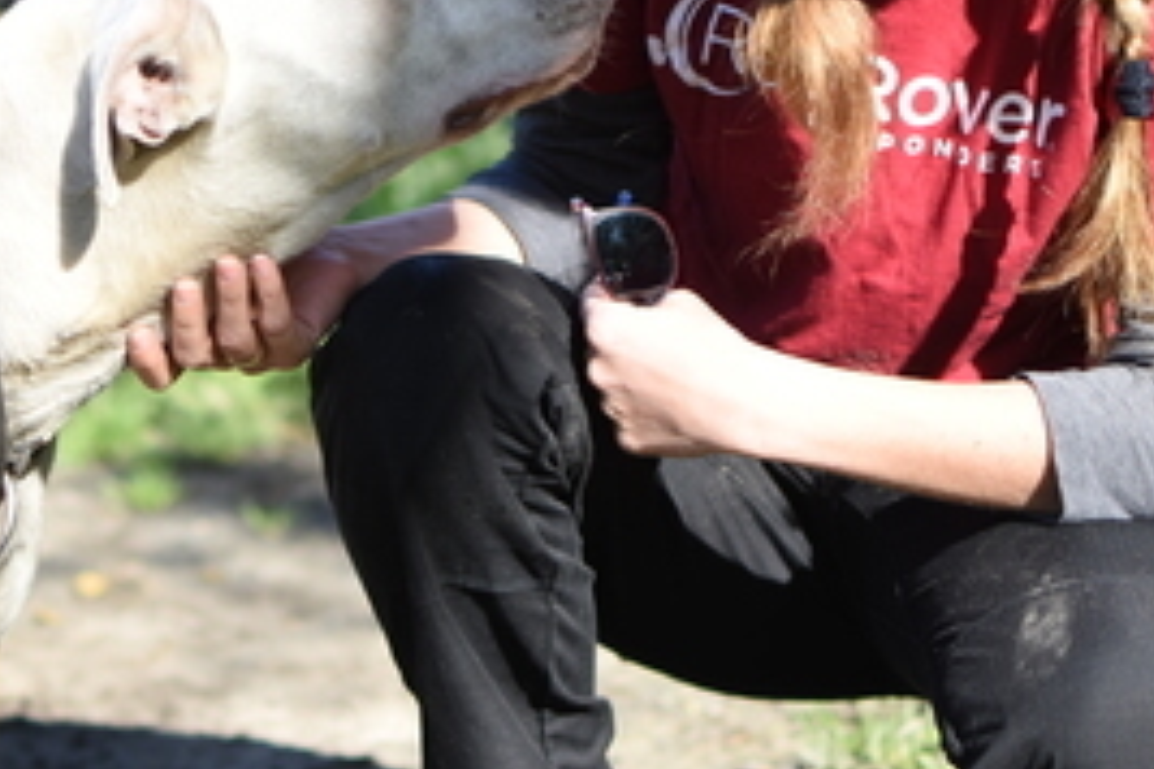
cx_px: 268
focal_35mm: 118
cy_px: 156
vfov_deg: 11.6
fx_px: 3786
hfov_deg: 17.2
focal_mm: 35
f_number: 1.8
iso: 200
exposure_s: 1/1600
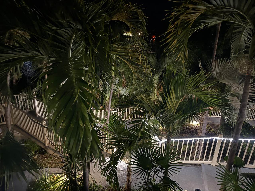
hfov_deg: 71.6
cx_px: 128
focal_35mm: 24
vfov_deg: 56.8
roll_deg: -1.9
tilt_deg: -19.3
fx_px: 177
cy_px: 96
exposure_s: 1/9
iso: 2000
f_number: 1.78
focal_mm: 6.76
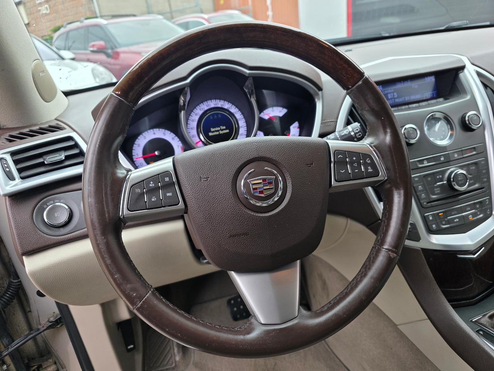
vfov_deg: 58.9
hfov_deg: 73.9
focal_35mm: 23
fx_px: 328
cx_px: 247
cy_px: 186
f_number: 1.7
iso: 40
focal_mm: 6.3
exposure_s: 1/180
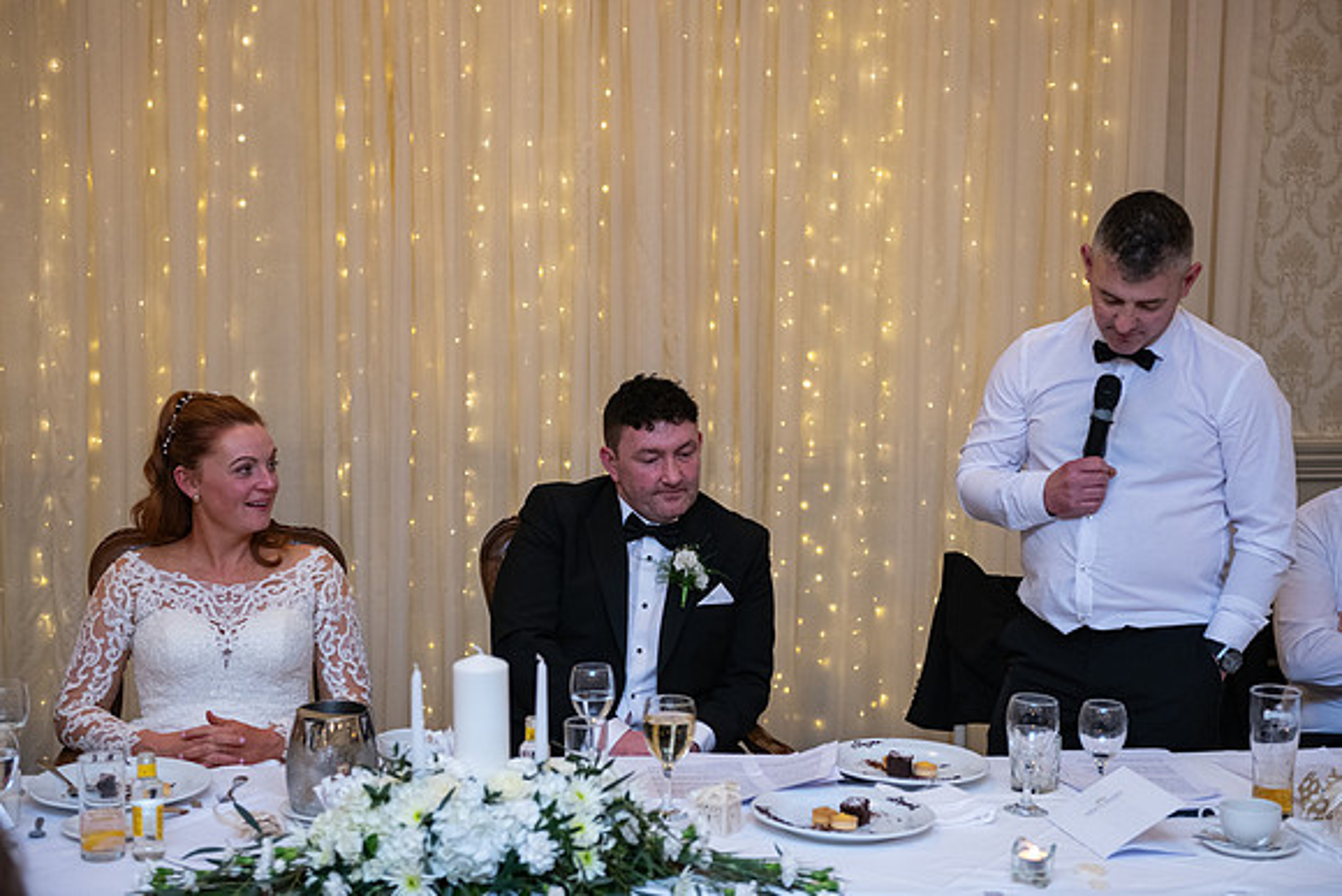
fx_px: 2312
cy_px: 448
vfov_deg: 21.9
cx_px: 671
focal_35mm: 62
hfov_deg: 32.4
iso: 1000
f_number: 3.5
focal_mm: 62
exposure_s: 1/160
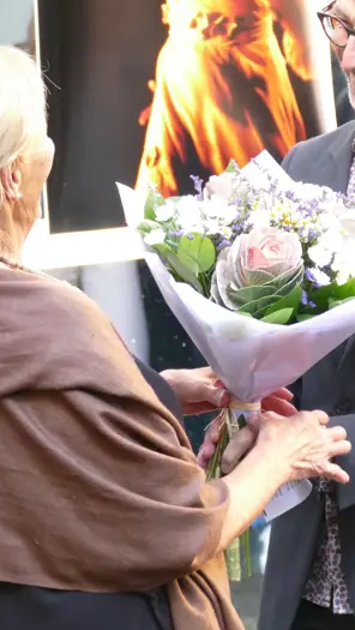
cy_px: 277
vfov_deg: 6.6
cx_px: 273
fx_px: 5463
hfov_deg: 3.7
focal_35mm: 327
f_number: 3.9
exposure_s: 1/200
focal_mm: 59.97
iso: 1250
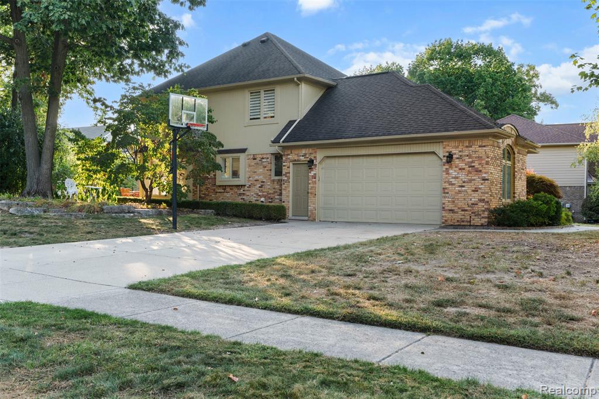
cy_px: 200
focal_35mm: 35
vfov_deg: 37.8
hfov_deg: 54.4
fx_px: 582
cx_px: 300
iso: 100
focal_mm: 35
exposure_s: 1/8
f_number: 8
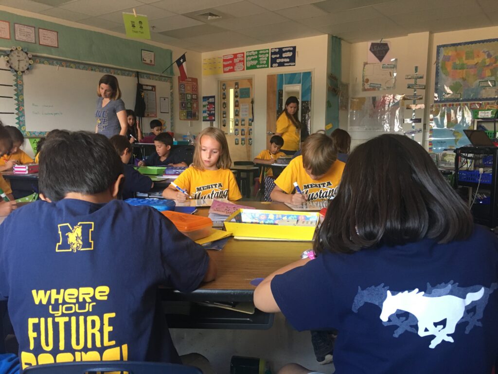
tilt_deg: -7.2
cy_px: 187
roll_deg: -0.4
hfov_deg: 61.7
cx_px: 249
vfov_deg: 48.2
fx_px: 417
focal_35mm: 29
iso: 160
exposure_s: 1/30
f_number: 2.2
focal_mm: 4.15
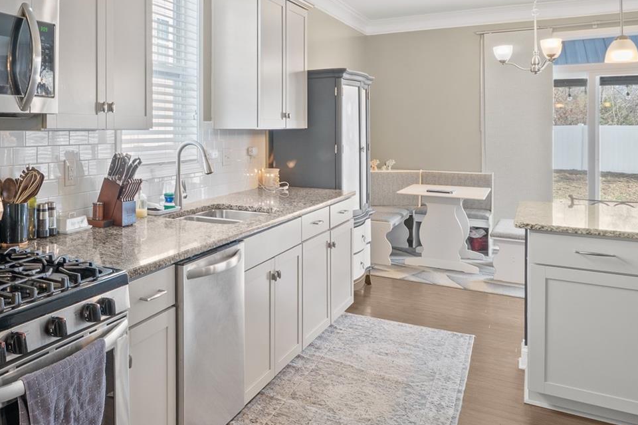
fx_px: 567
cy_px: 128
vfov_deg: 40.4
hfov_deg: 50.4
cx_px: 37
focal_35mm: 32
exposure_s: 1.3
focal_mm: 10
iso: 400
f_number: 8
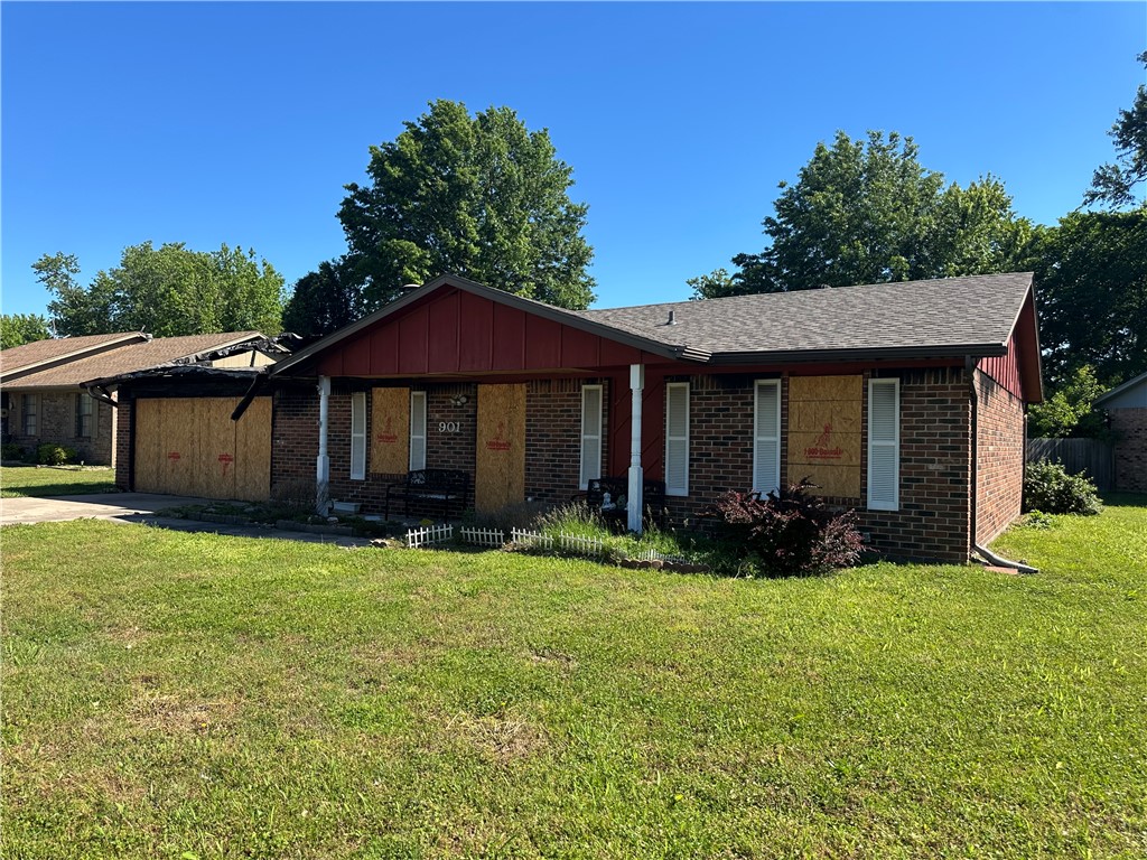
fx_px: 795
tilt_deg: +0.1
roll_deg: -1.3
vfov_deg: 56.8
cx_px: 574
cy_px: 430
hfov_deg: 71.6
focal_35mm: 24
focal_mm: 6.86
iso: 80
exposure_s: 1/2252
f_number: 1.78
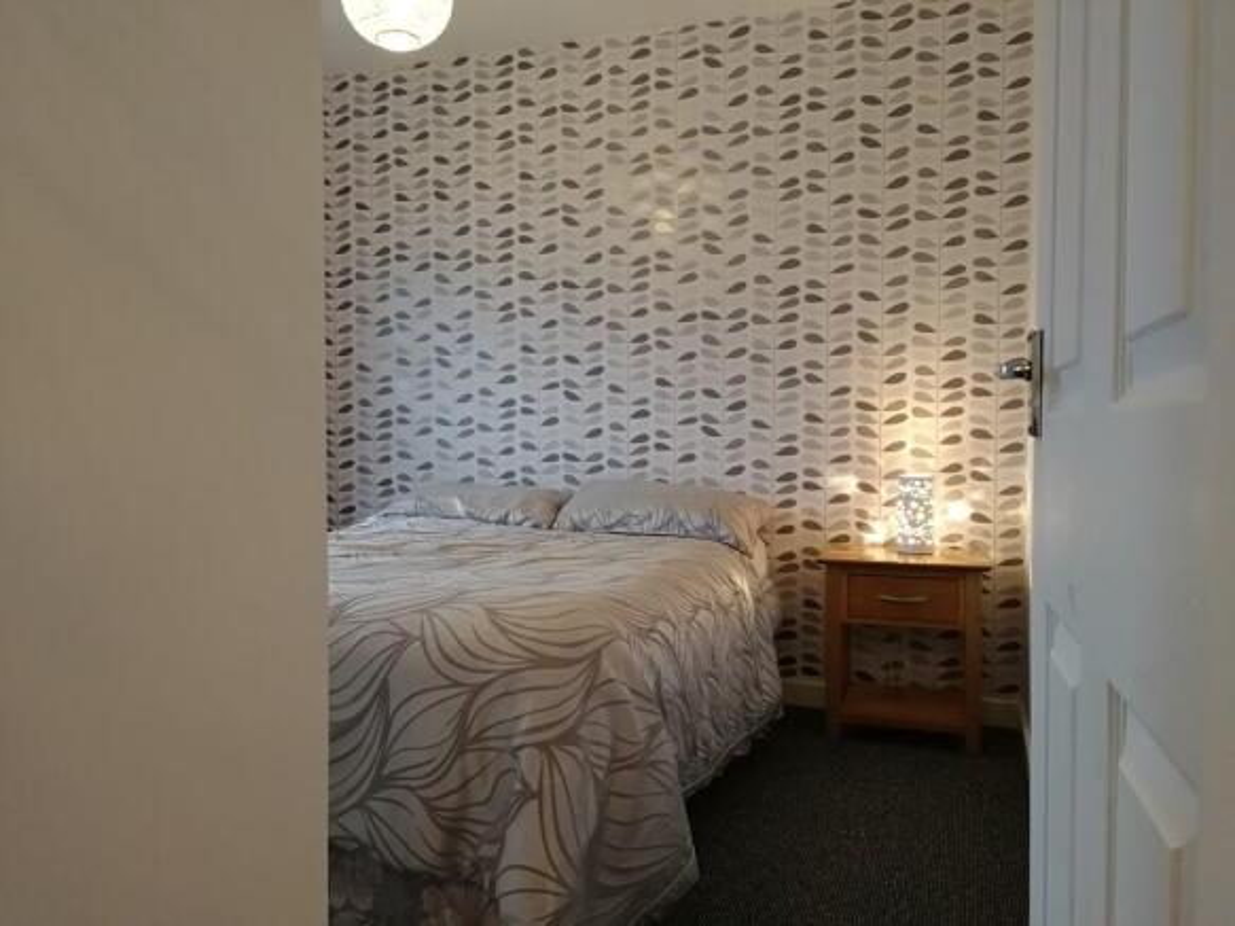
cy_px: 463
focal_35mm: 27
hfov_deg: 65.3
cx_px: 618
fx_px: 963
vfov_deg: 51.3
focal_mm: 3.95
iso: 400
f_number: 2.2
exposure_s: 1/33.3
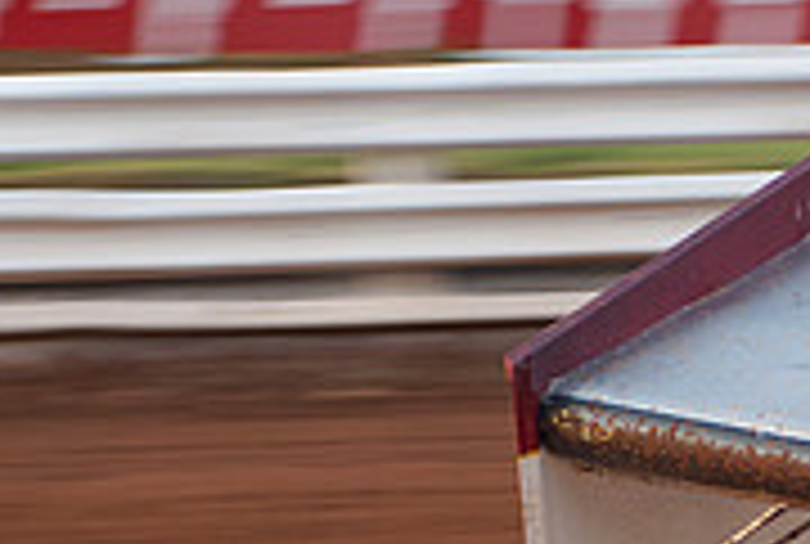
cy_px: 661
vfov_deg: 3.6
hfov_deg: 5.3
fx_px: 8707
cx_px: 981
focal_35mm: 386
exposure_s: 1/320
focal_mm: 80
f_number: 4
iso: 250
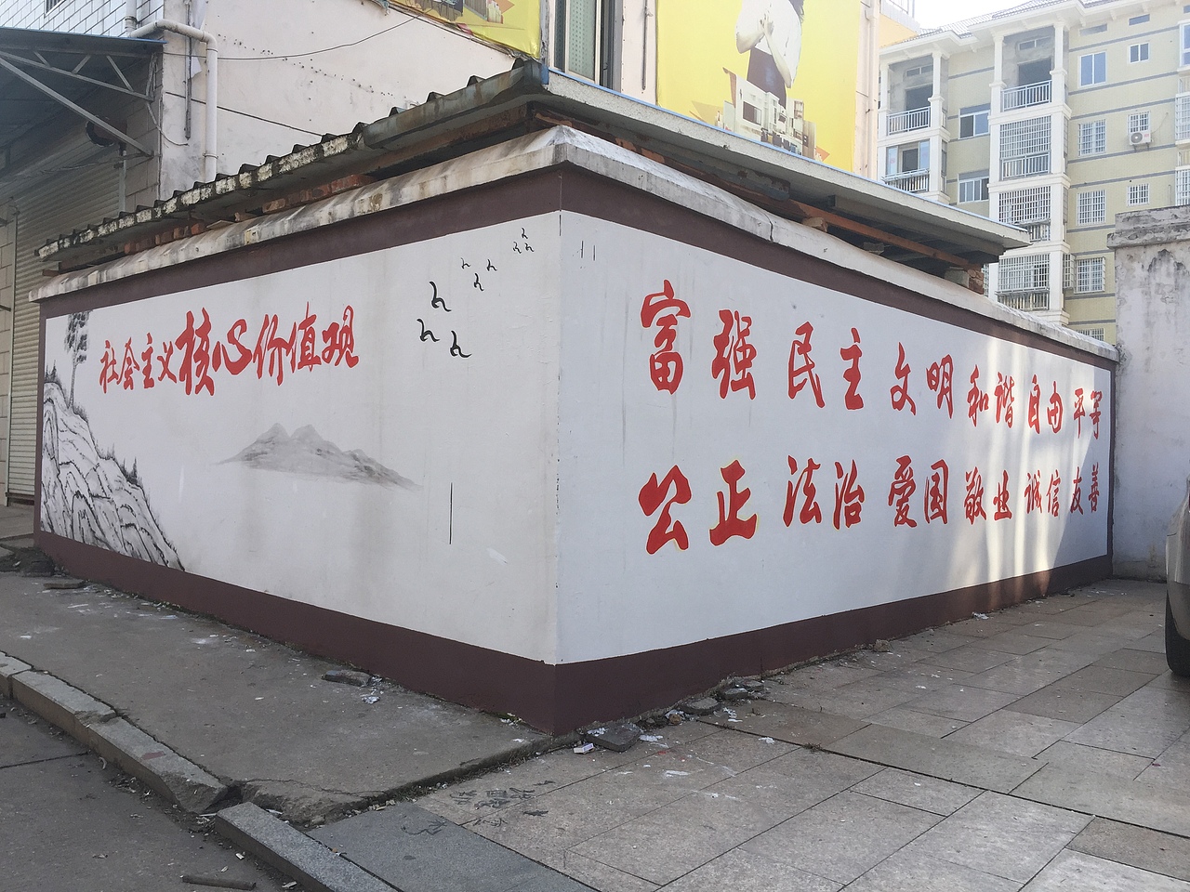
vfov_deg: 48.2
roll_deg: -1.5
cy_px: 446
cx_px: 595
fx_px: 997
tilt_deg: -0.3
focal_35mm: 29
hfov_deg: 61.7
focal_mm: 4.15
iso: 32
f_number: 2.2
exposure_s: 1/760
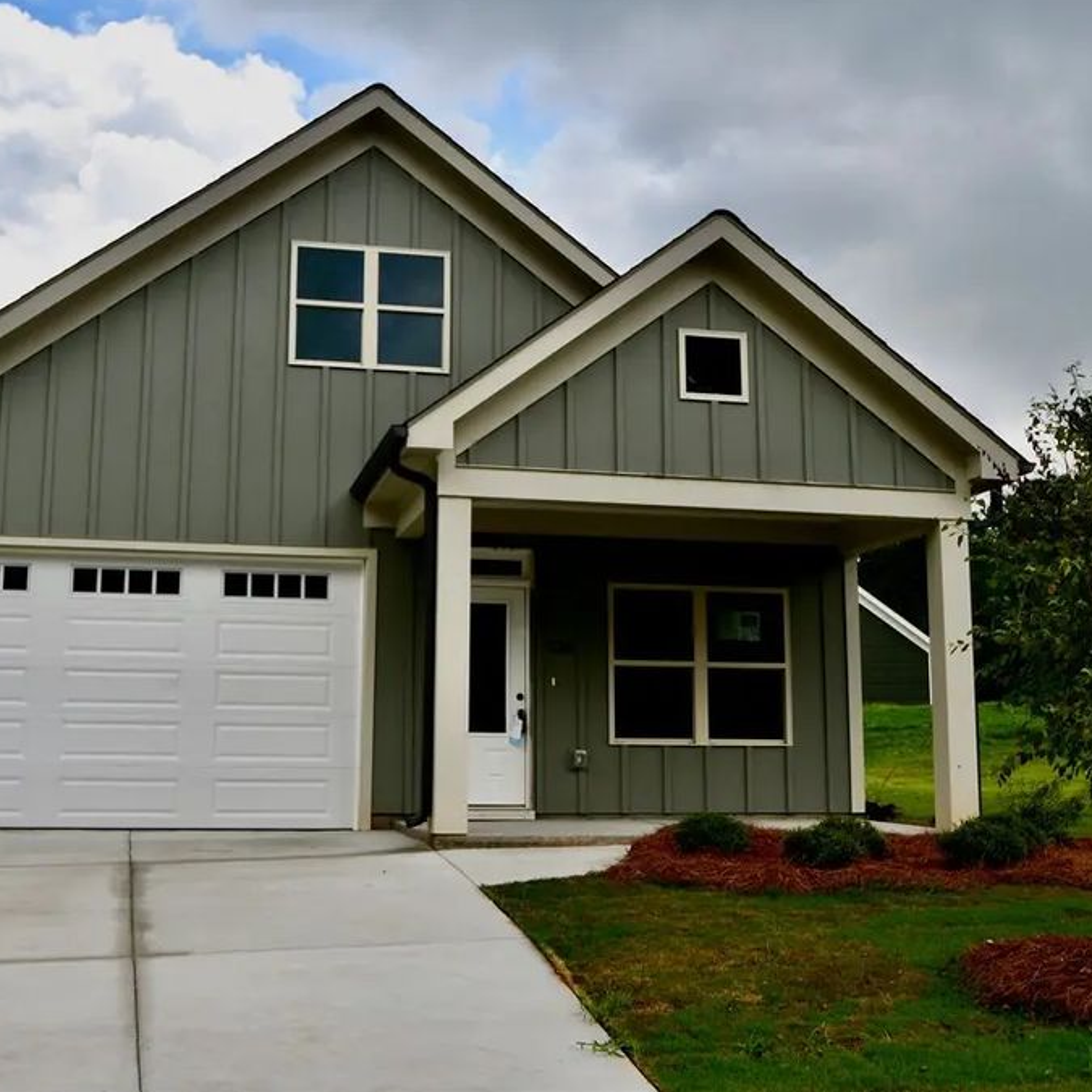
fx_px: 1428
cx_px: 479
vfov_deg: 41.9
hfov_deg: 41.8
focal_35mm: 40
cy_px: 543
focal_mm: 21
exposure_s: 1/250
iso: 110
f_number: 8
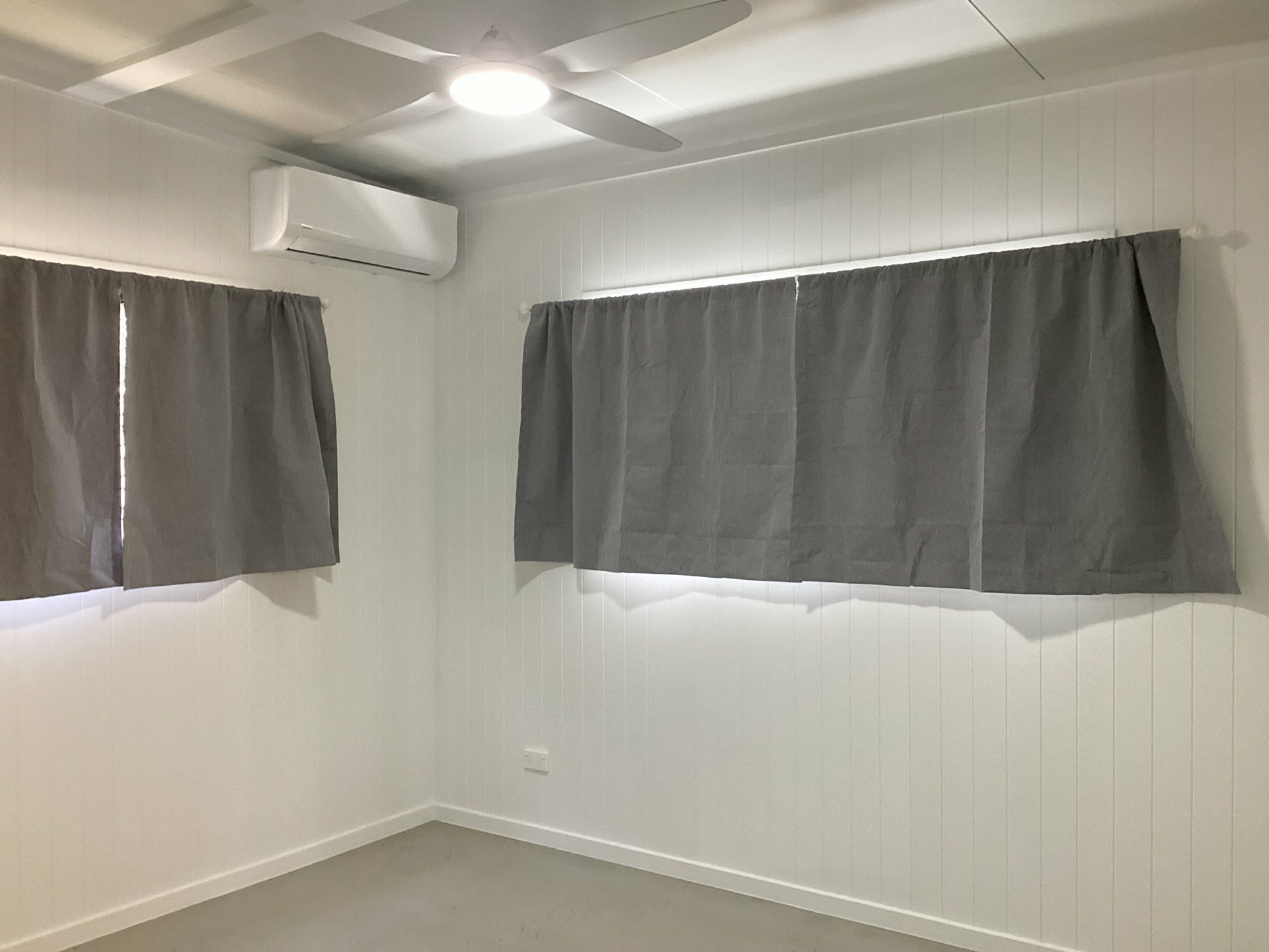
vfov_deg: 45.4
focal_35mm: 31
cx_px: 634
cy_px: 476
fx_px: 1136
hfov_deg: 58.4
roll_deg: -0.5
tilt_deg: -1.0
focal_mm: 3.3
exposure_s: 1/60
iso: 200
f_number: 2.4
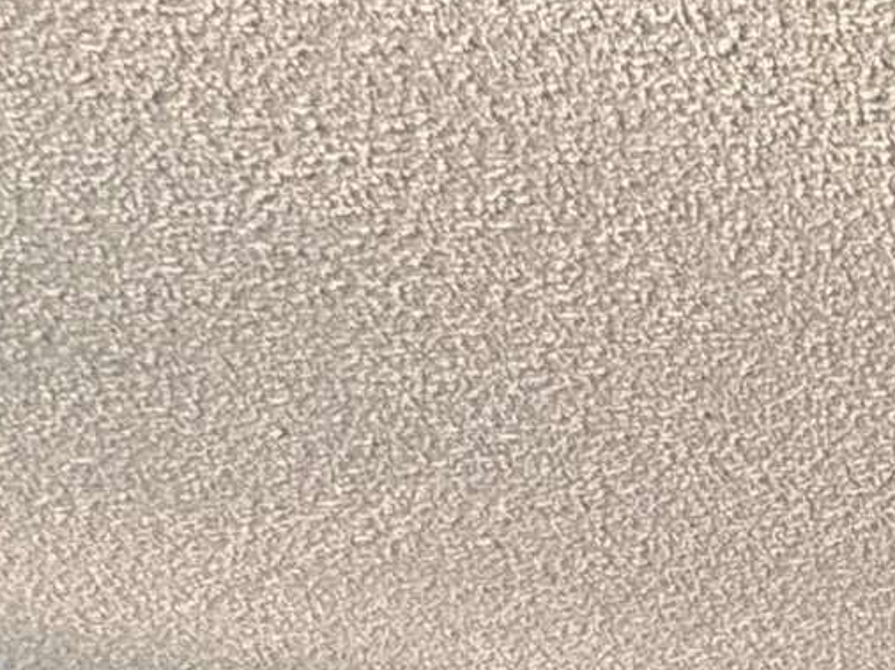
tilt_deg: -7.8
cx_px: 2020
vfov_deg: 12.7
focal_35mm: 85
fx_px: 2197
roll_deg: +1.2
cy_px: 1678
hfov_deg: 15.5
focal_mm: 2.22
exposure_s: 1/60
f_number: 2.2
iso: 400
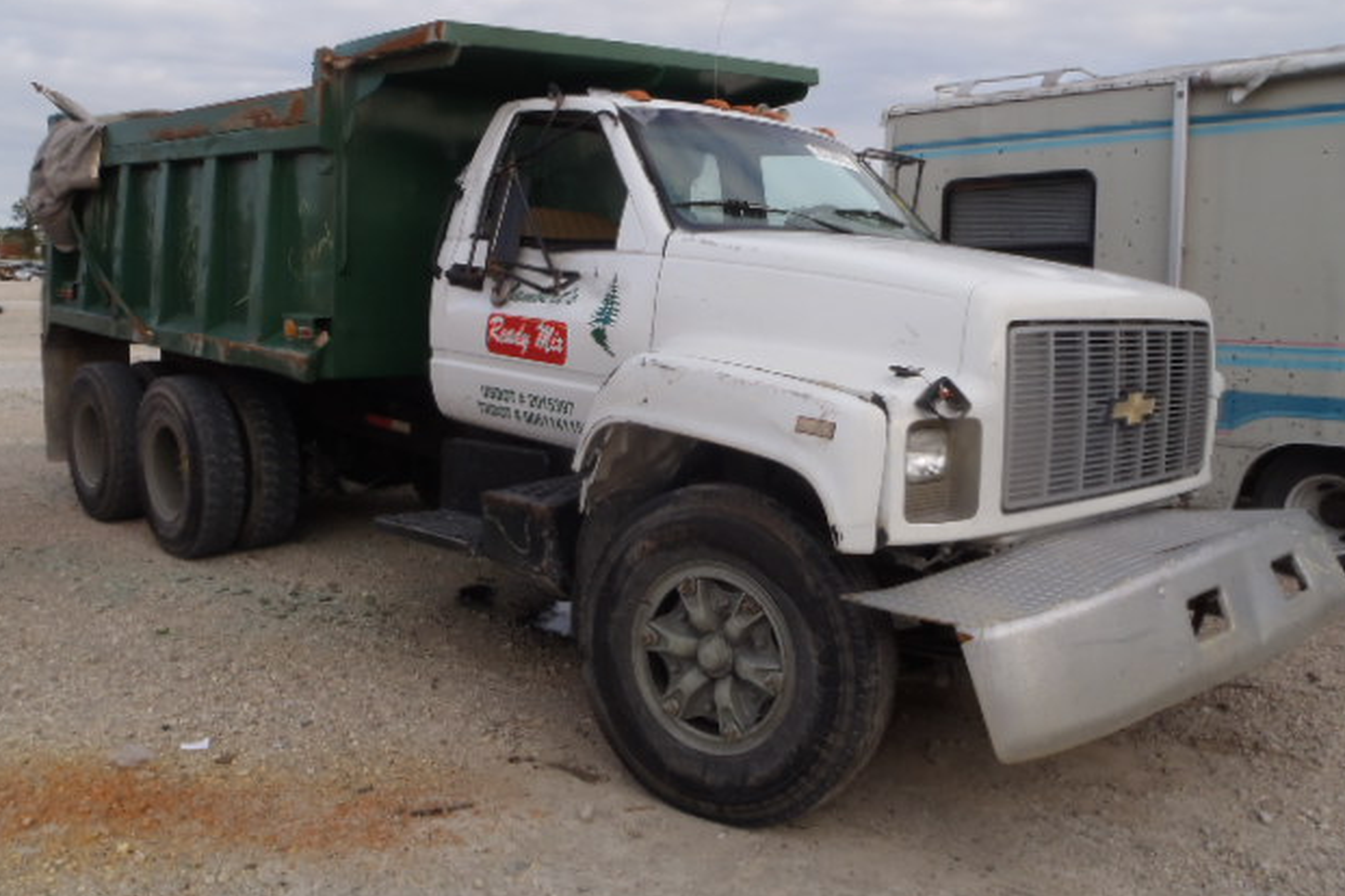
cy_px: 420
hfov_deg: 61.9
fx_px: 1121
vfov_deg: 43.6
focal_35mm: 30
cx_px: 680
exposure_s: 1/250
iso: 80
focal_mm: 5
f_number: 4.5
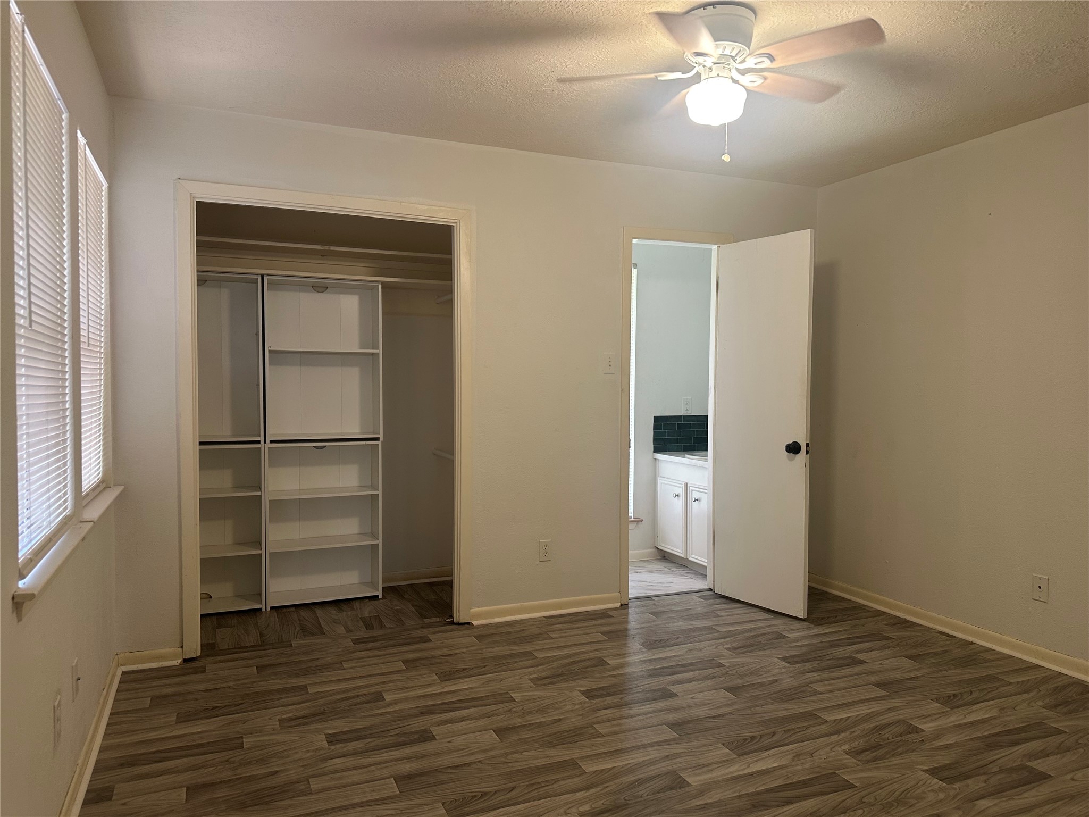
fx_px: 755
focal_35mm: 24
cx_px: 544
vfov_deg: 56.8
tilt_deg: -2.2
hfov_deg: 71.6
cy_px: 408
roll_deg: -0.1
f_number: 1.78
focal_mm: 6.86
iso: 125
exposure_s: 1/60
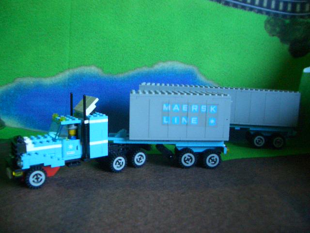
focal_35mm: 35
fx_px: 313
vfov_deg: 40.7
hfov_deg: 52.6
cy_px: 116
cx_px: 155
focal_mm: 5.8
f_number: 2.6
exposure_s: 1/40
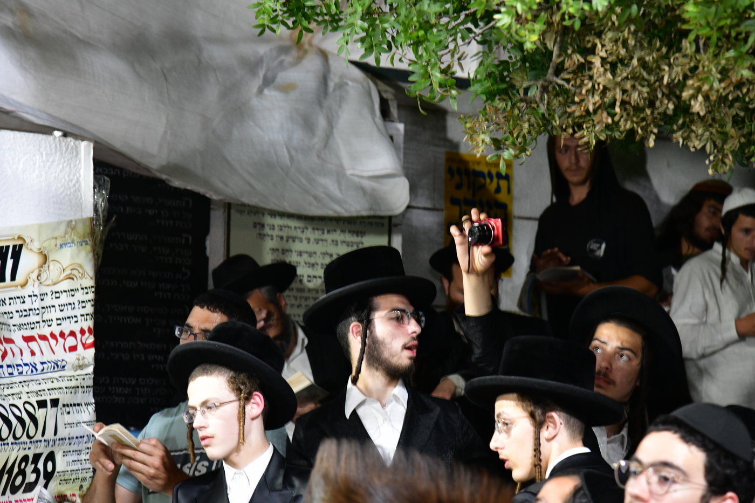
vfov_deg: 11.4
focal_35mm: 120
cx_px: 378
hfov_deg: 17.1
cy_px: 252
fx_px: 2516
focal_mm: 120
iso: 4000
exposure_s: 1/100
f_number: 5.6
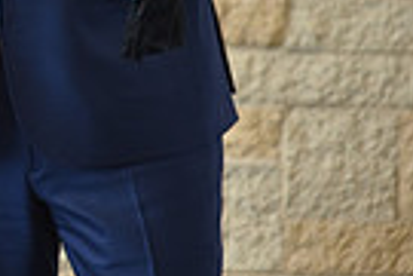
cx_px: -364
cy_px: -268
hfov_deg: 6.7
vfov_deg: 4.5
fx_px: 3441
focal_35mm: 300
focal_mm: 70
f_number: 2.8
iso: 400
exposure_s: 1/50
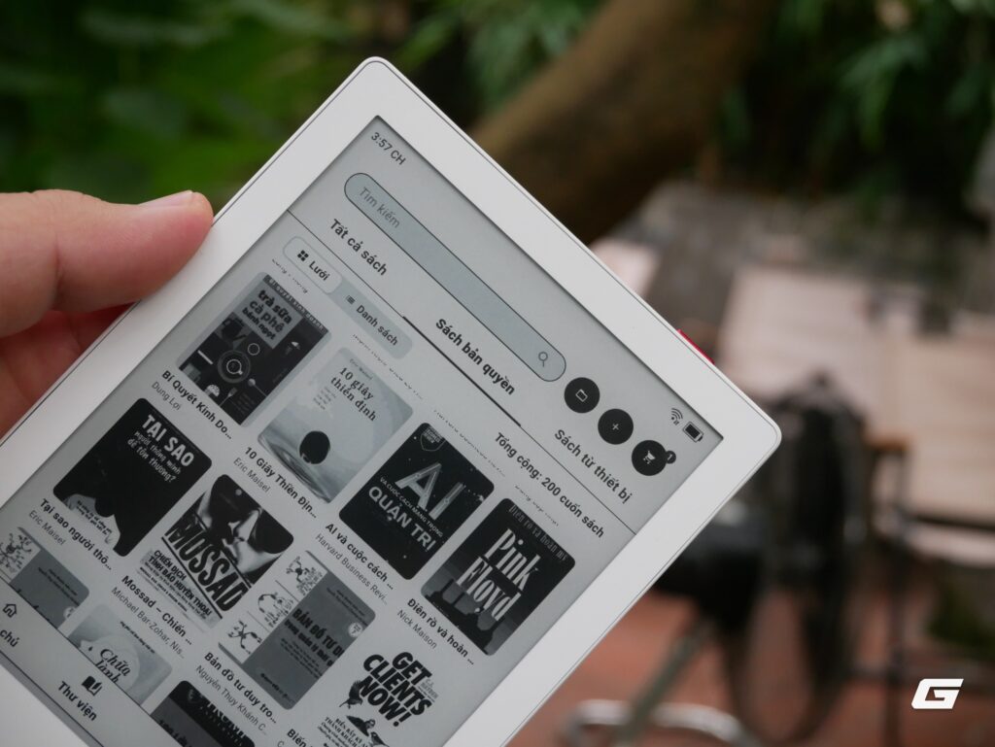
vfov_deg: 25.3
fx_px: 1668
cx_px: 498
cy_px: 374
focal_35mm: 58
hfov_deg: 33.2
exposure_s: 1/400
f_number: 5.2
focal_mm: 29
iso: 1000
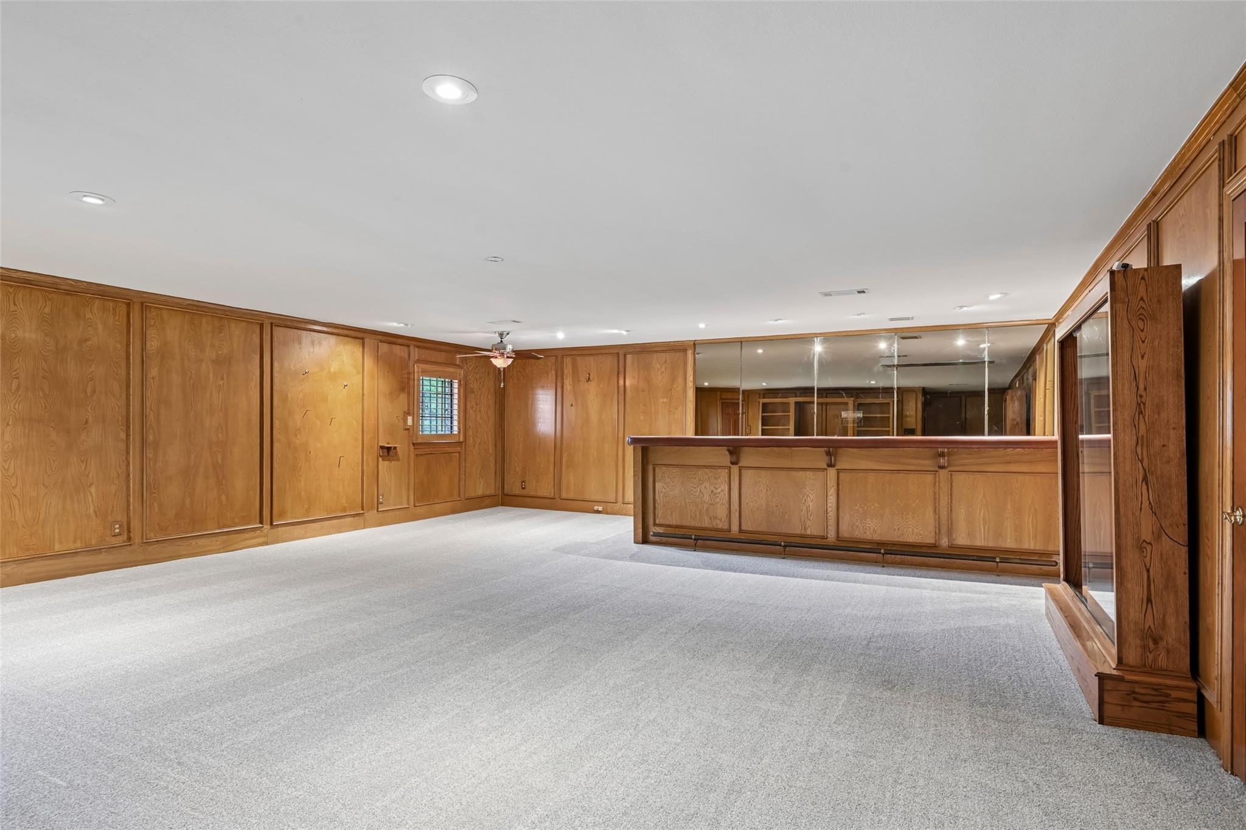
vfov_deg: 64.5
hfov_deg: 86.9
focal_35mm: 19
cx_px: 623
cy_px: 415
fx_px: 658
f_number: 8
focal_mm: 19
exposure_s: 1/2.5
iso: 400
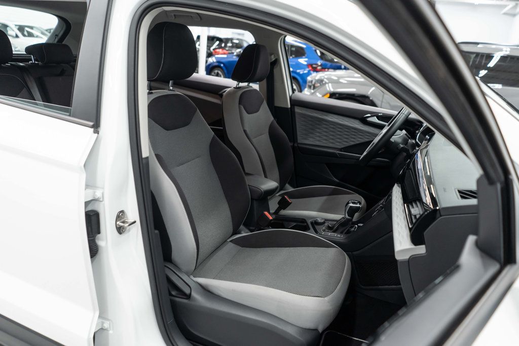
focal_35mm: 28
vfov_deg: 46.4
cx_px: 260
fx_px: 404
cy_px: 173
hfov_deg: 65.5
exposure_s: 1/50
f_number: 3.2
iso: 320
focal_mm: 28
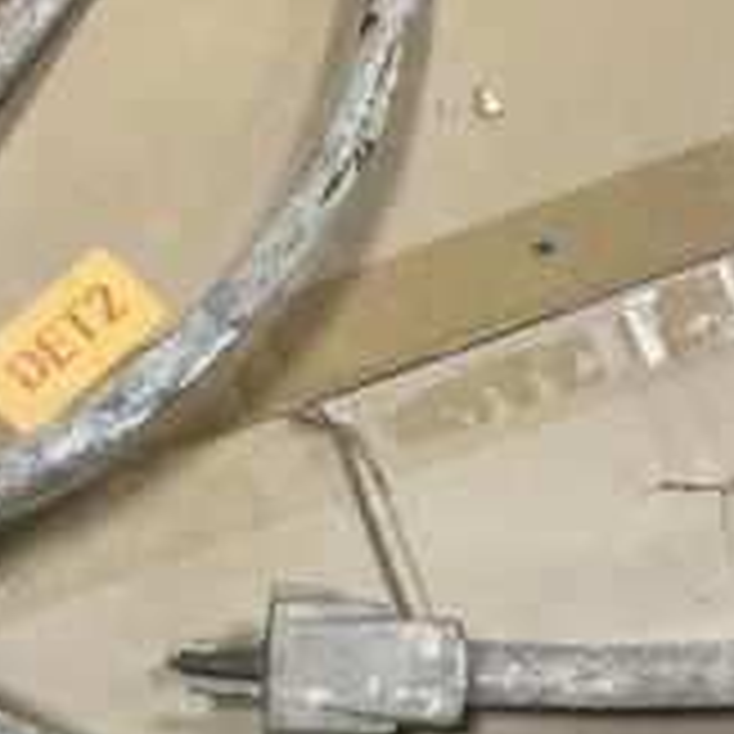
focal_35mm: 63
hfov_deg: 27.3
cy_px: 522
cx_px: 360
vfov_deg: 27.0
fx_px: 1511
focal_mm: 3
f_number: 1.8
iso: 200
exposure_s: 1/60
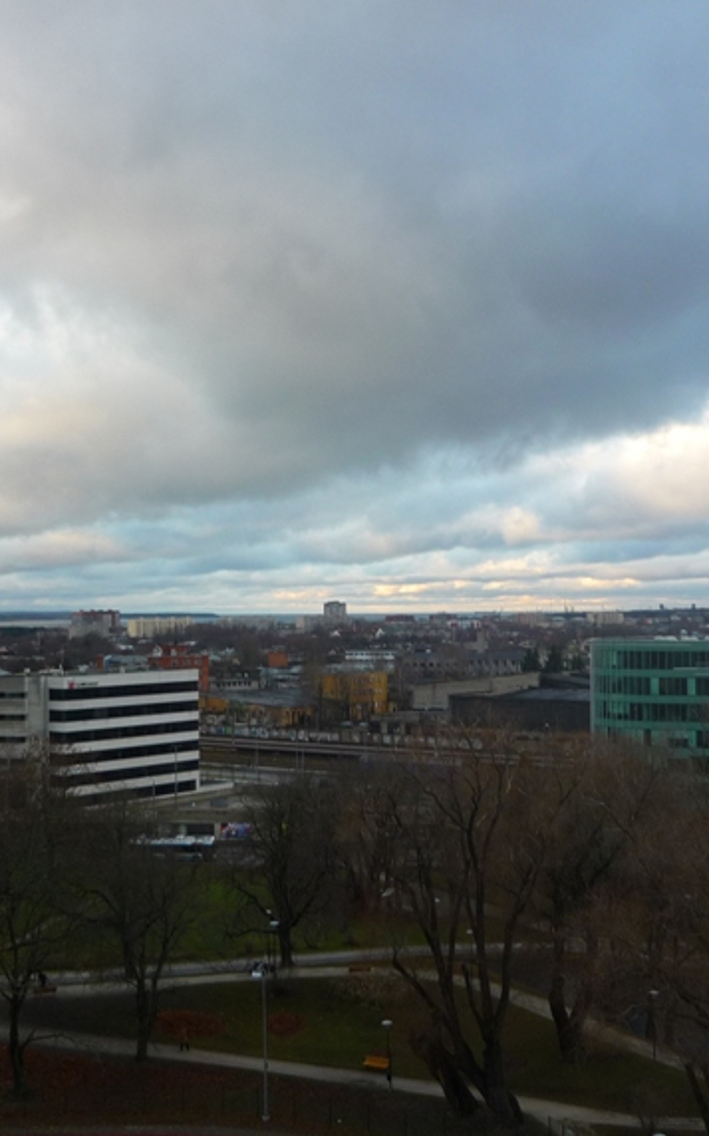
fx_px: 1455
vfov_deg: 42.7
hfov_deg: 27.4
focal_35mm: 47
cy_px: 568
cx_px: 296
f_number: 2.8
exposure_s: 1/125
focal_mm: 5.5
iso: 100
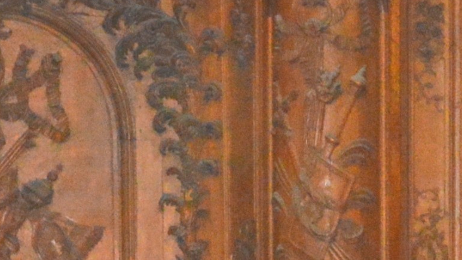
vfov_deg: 3.7
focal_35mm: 317
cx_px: 178
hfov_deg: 6.8
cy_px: 883
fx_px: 3884
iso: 3200
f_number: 4
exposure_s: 1/60
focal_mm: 26
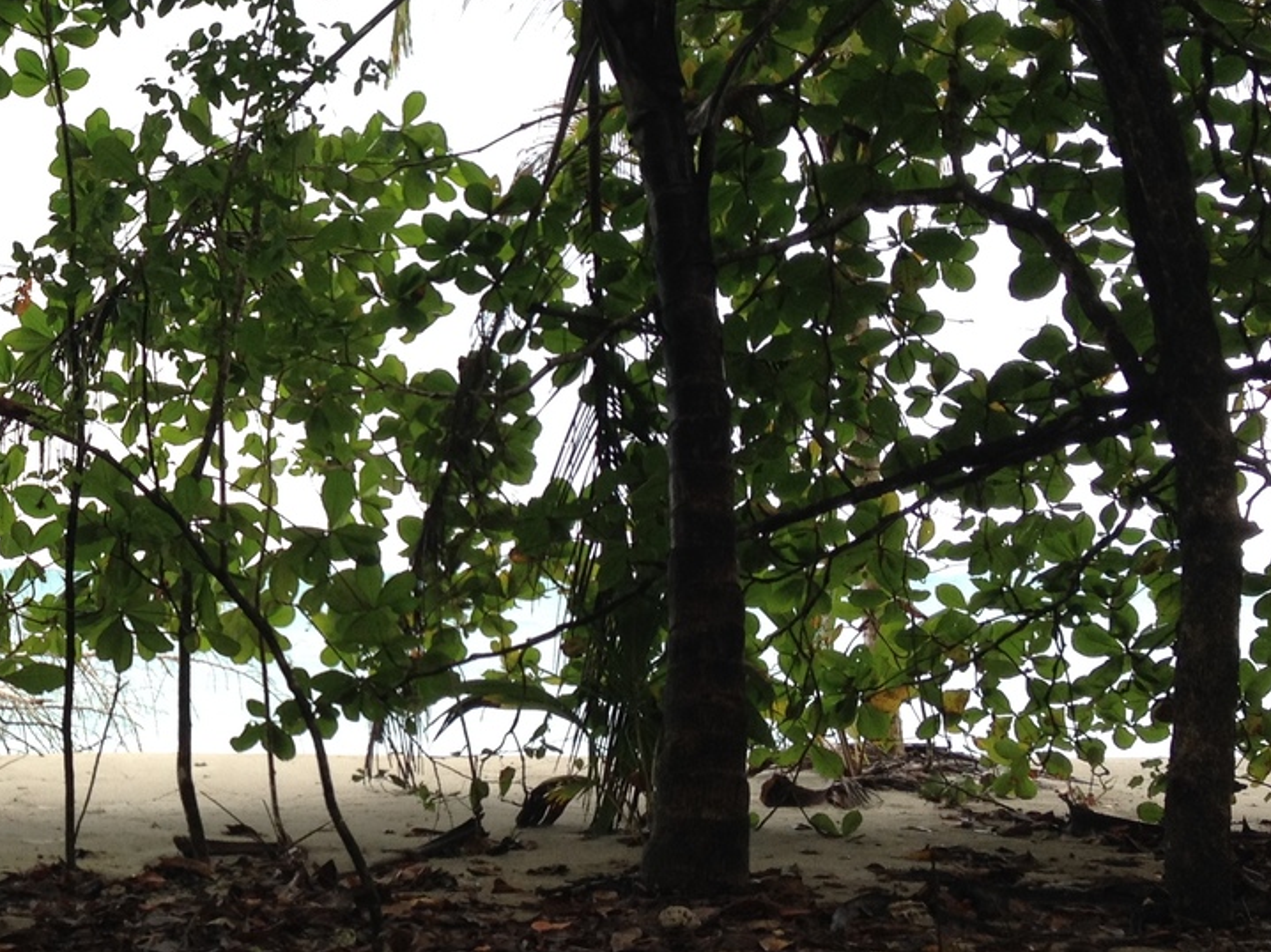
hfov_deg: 23.9
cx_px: -14
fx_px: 2863
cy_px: 349
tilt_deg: +1.0
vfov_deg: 18.9
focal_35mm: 78
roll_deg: -0.1
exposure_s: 1/150
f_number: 2.4
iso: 50
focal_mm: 4.28
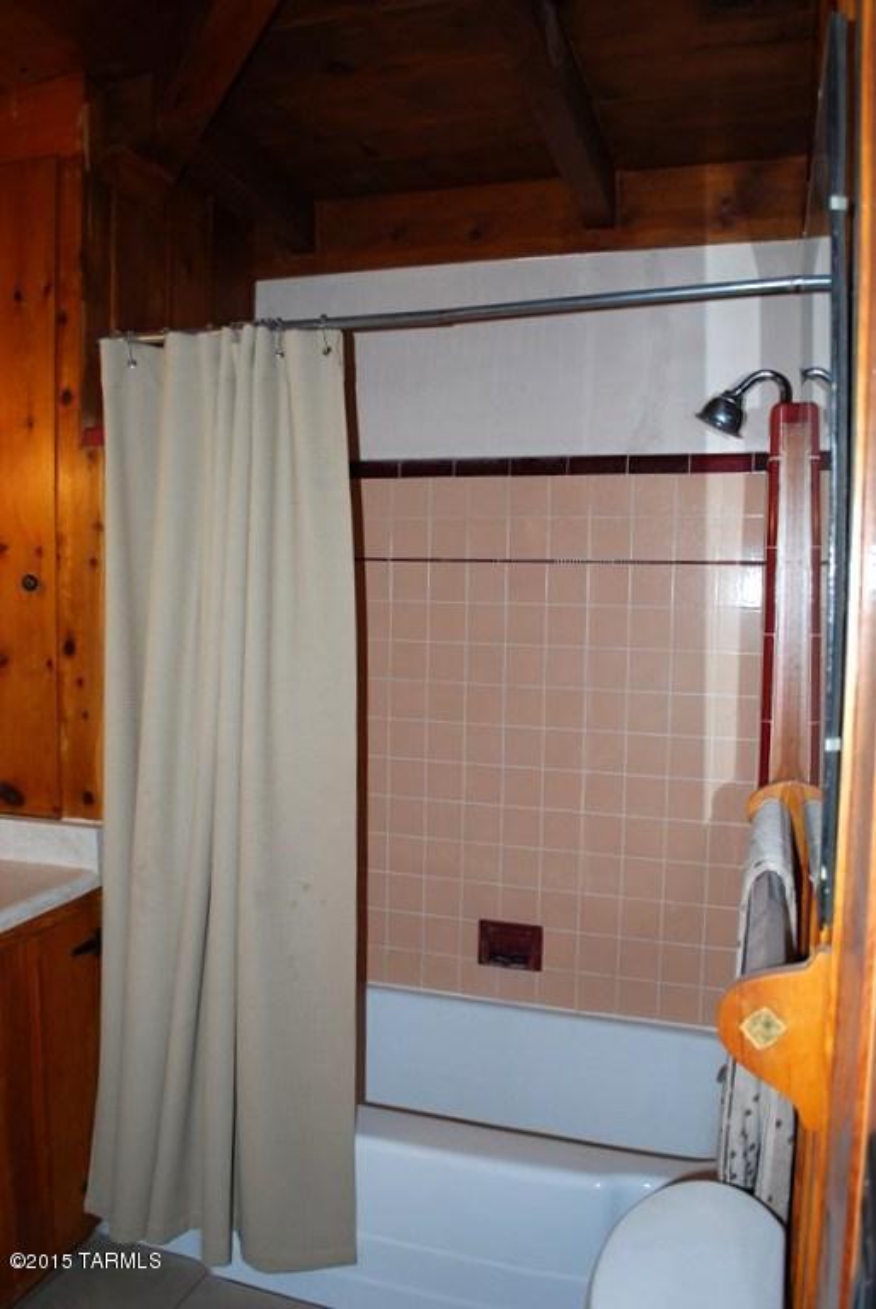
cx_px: 438
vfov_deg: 67.3
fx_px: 983
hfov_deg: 48.0
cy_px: 654
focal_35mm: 27
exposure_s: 1/60
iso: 200
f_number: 3.5
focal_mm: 18
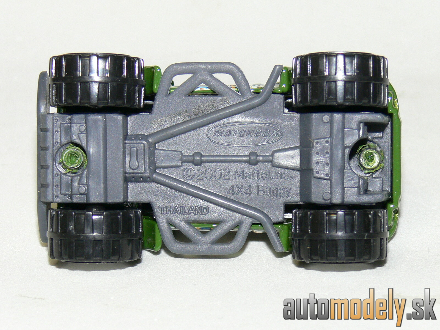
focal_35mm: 130
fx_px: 1652
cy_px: 165
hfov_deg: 15.2
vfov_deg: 11.4
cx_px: 220
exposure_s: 1/30
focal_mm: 17.3
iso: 100
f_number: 4
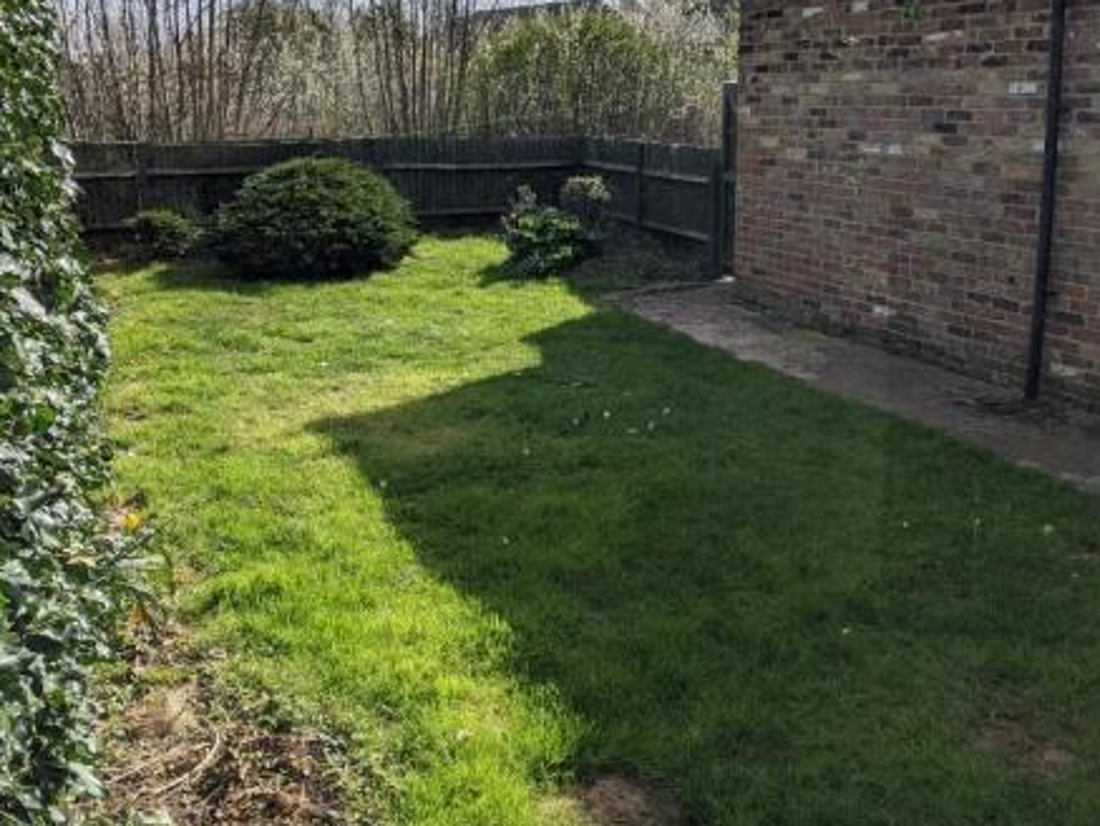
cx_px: 570
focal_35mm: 36
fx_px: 1144
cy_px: 301
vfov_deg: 39.4
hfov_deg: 51.3
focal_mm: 4.44
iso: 47
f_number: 1.8
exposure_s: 1/3356
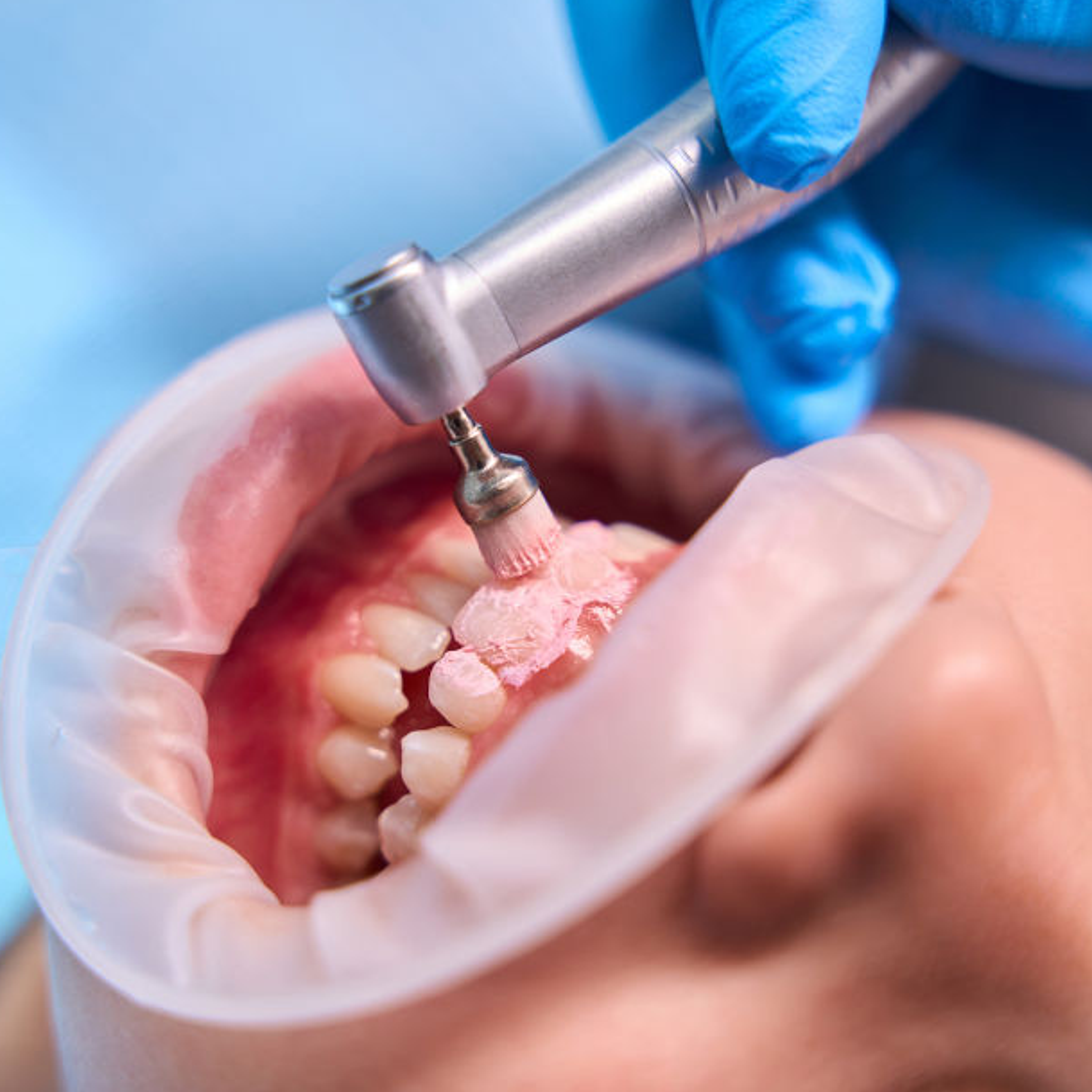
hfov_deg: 25.7
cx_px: 529
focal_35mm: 67
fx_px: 2391
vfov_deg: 25.7
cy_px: 530
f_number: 2.8
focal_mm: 48
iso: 320
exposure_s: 1/250
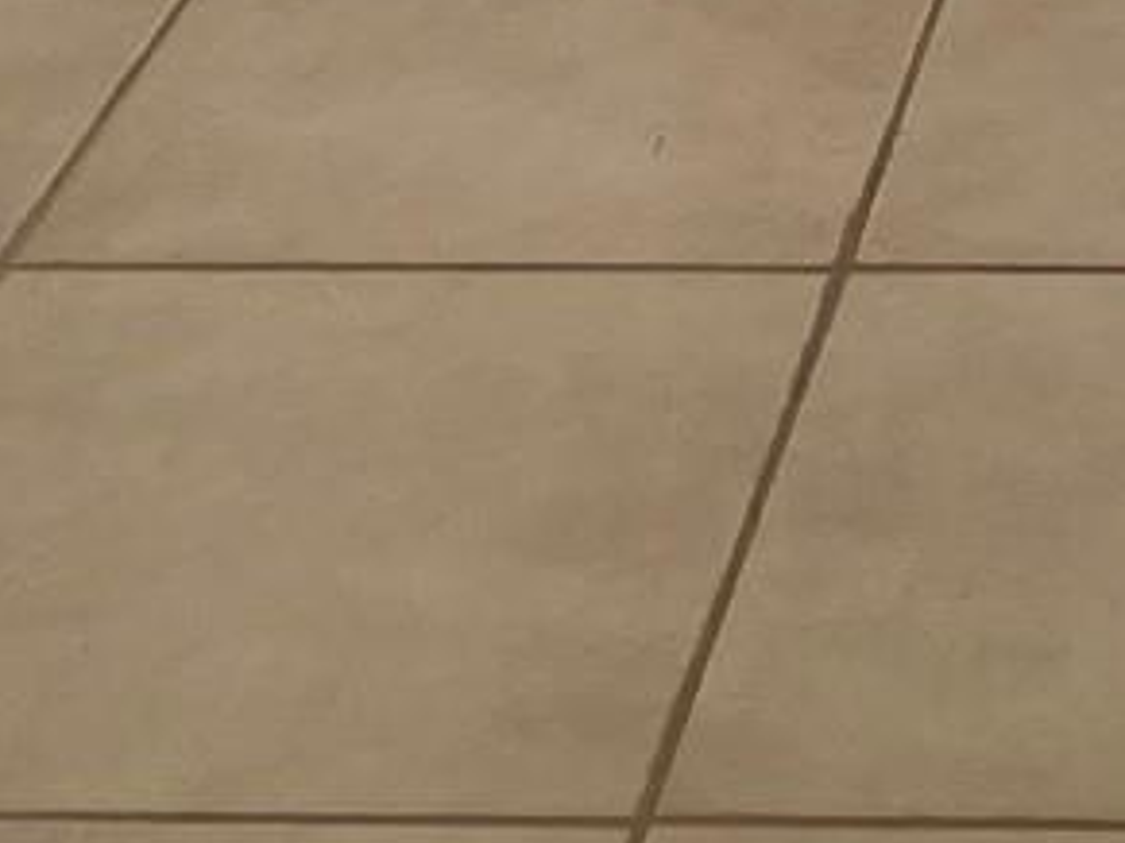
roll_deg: +0.5
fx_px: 4646
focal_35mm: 143
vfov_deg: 9.3
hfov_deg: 13.2
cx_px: 1543
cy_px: -1195
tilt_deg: -12.4
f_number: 1.6
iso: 125
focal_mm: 4.2
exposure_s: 1/120
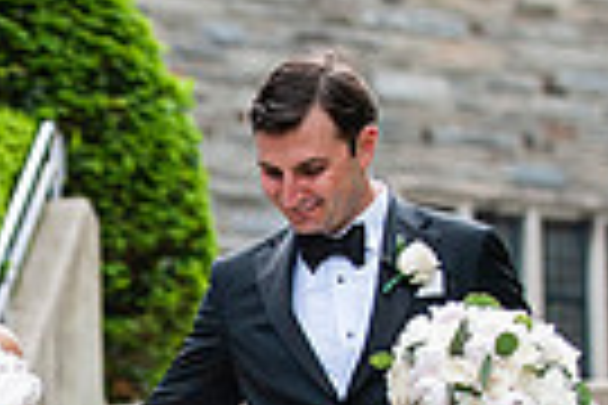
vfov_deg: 3.9
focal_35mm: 353
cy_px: 518
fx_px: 5961
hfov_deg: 5.8
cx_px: -41
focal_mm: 82
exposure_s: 1/4000
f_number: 2.8
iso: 640
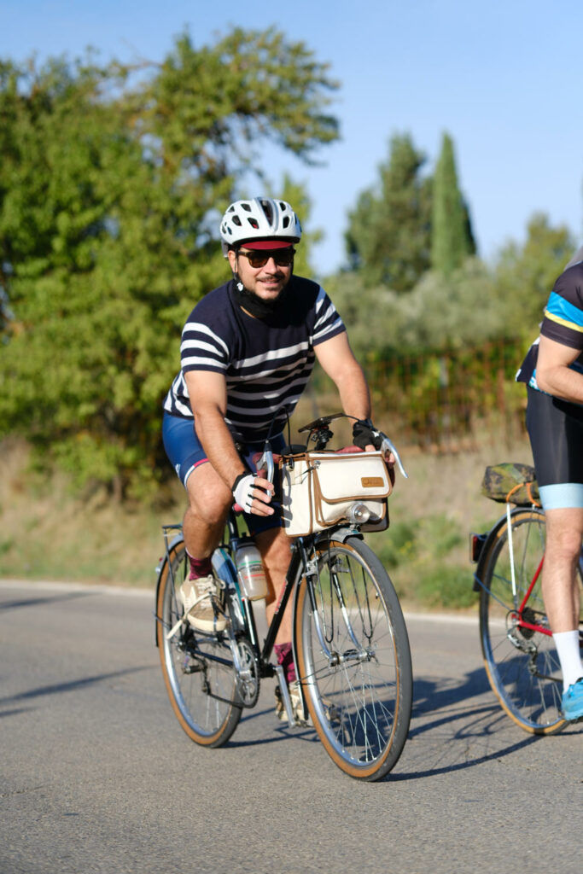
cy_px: 437
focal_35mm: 84
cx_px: 292
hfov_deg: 16.3
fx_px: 2040
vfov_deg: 24.2
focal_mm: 56
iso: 125
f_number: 2
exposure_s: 1/4000
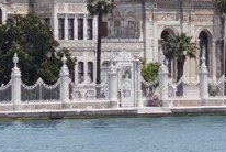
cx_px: 126
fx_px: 2383
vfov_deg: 3.6
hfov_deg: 5.4
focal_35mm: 379
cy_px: -25
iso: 50
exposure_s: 1/2847
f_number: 1.44
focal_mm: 6.68
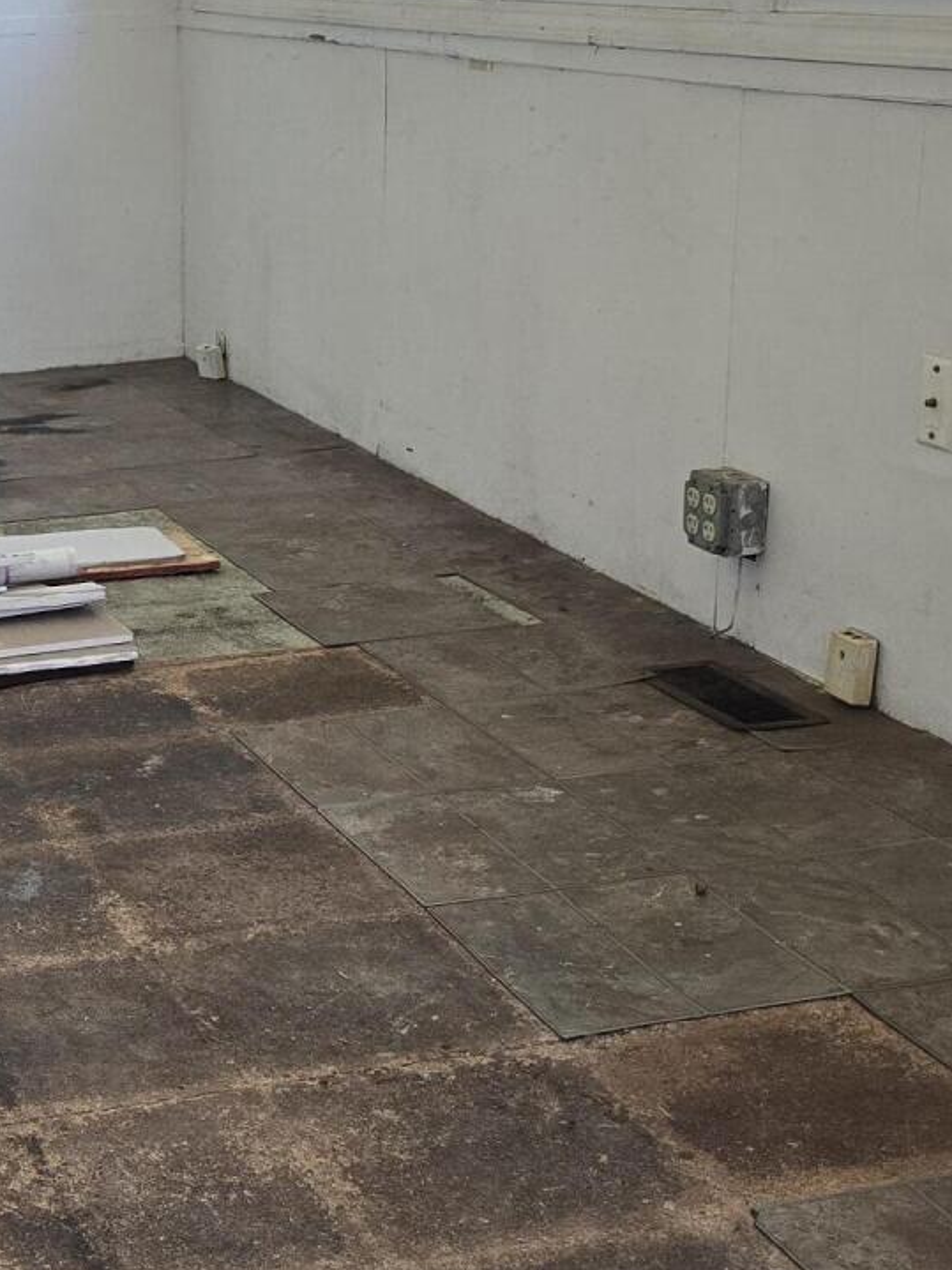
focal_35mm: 64
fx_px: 2348
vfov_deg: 30.2
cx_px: -39
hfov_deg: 21.9
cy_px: 569
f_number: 1.7
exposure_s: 1/120
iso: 250
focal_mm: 6.3
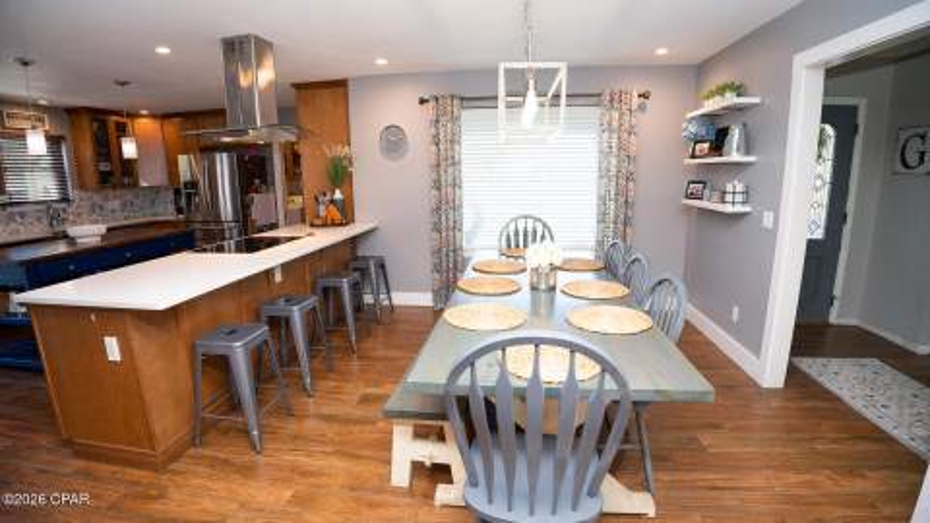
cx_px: 465
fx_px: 413
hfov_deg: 96.7
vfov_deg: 64.7
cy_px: 262
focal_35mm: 17
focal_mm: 16
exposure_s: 1/160
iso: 500
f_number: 4
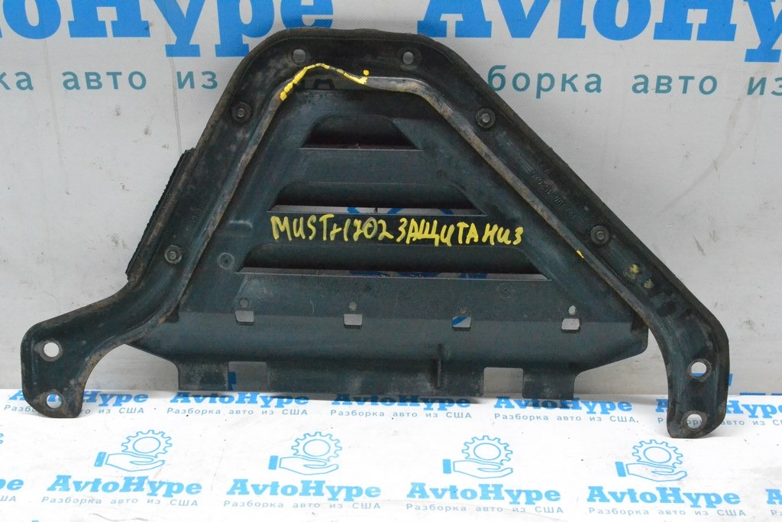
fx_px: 1140
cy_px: 261
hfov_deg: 37.8
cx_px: 391
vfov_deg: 25.8
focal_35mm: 52
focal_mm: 35
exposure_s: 1/160
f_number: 9
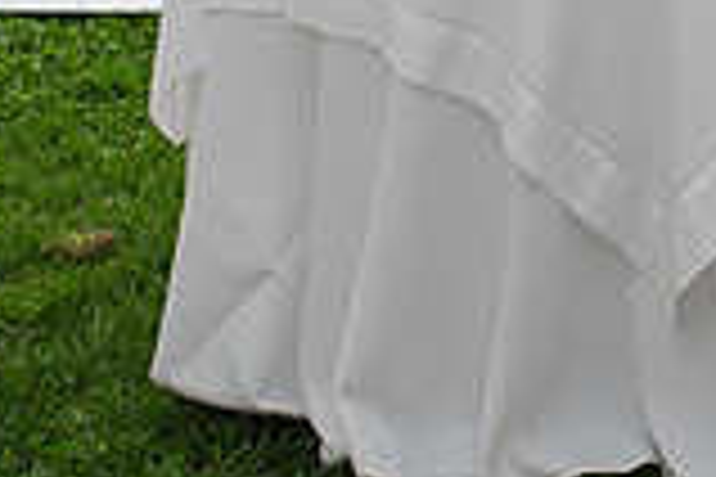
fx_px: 2804
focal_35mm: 141
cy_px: -100
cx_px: 710
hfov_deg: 14.3
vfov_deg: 9.6
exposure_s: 1/200
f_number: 3.2
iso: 140
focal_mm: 35
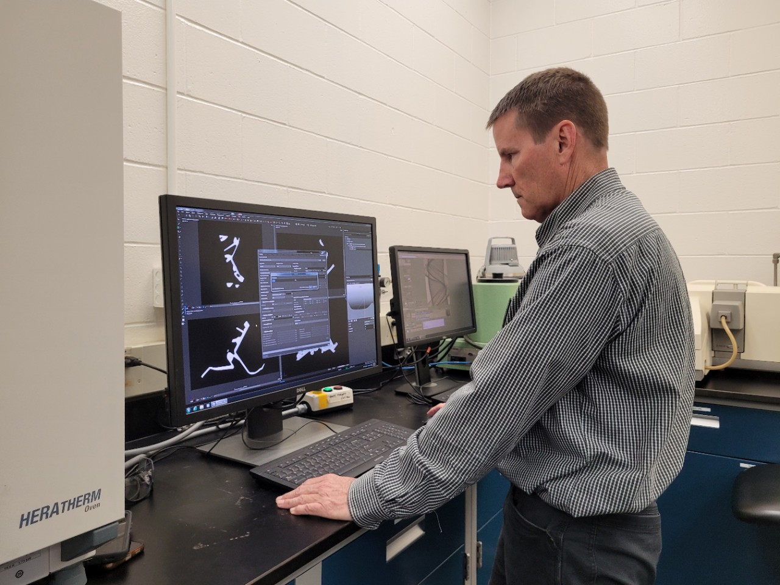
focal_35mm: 26
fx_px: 586
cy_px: 292
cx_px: 390
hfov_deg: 67.3
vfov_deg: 53.1
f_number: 1.8
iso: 200
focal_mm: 5.4
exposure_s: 1/120
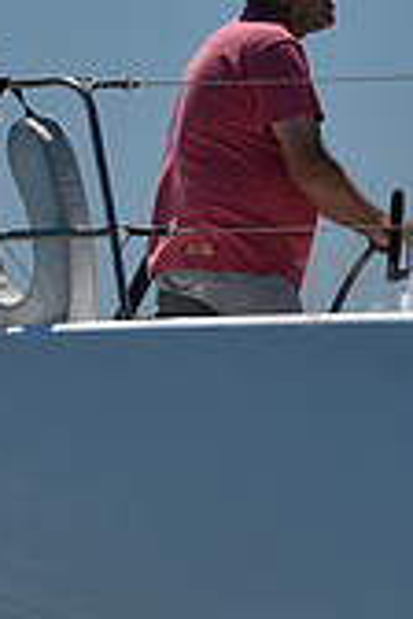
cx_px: 105
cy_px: 479
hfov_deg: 2.4
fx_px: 9825
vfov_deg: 3.6
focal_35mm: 571
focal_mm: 165
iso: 250
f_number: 7.1
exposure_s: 1/800
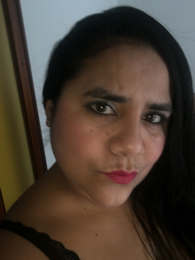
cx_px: 100
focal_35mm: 32
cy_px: 133
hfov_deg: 44.2
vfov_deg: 56.8
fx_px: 240
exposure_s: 1/17
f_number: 2.2
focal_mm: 2.65
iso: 100
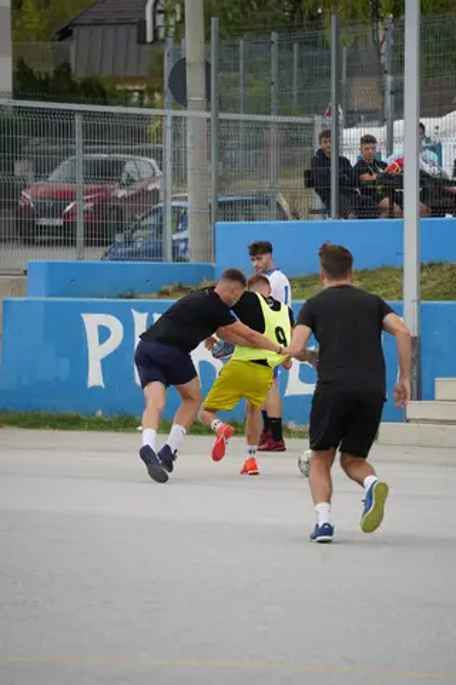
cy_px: 342
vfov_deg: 10.9
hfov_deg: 7.3
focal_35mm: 188
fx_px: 3572
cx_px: 228
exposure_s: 1/1000
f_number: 5.6
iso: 5000
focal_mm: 188
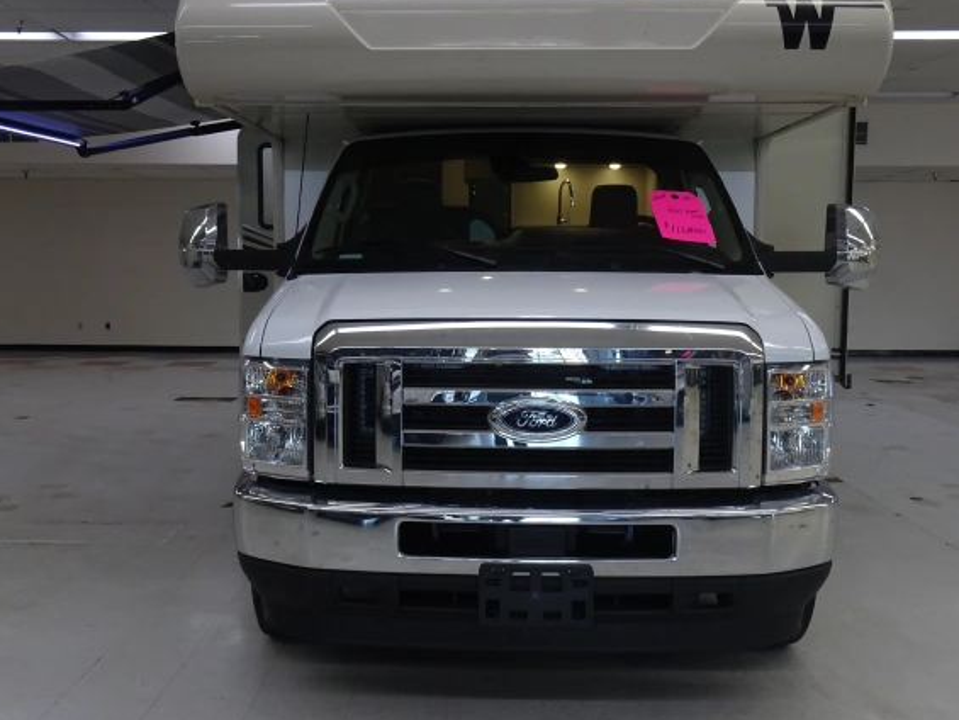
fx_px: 942
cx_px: 462
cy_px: 340
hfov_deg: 53.9
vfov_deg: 41.8
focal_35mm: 34
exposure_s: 1/40
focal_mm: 4.1
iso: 80
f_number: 3.5
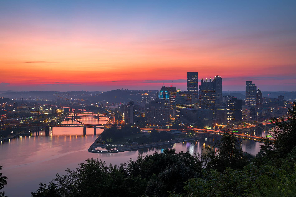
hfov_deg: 50.7
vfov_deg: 35.1
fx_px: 312
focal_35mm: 38
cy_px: 98
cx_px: 148
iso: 64
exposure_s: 2
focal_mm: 38
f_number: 11
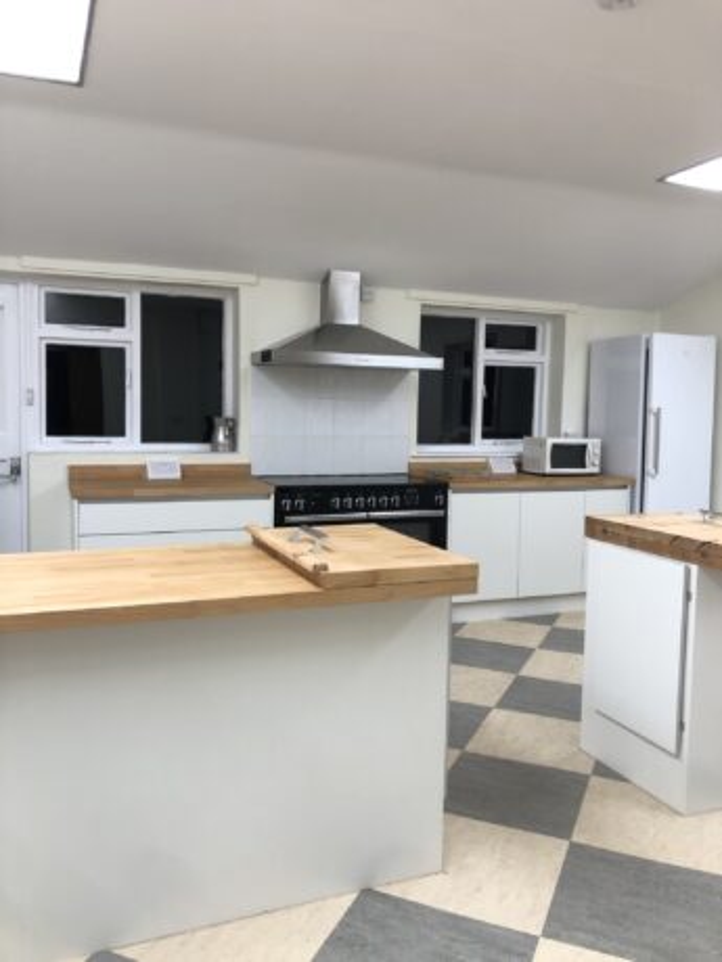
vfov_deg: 63.4
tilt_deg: -4.5
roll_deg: -0.6
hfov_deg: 49.7
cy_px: 481
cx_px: 361
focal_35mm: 28
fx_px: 779
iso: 32
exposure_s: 1/33
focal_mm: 3.99
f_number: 1.8
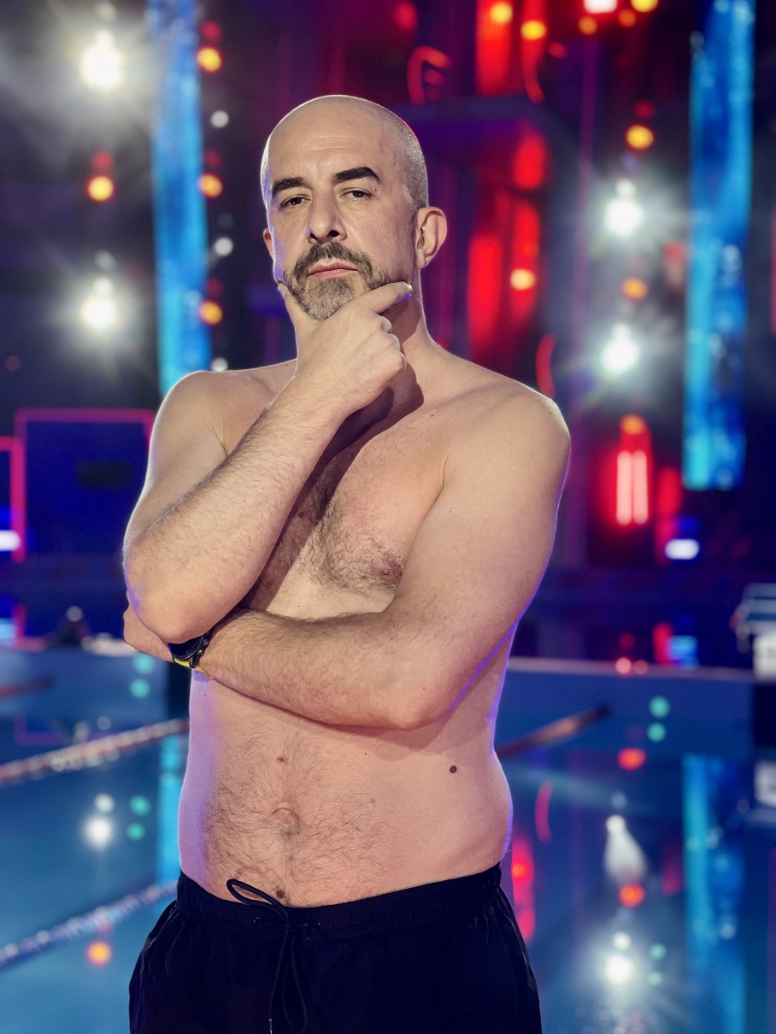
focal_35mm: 64
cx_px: 388
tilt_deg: -1.6
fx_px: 1912
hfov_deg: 22.9
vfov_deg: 30.3
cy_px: 517
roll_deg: -0.9
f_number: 2.2
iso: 100
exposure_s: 1/120
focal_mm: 7.5
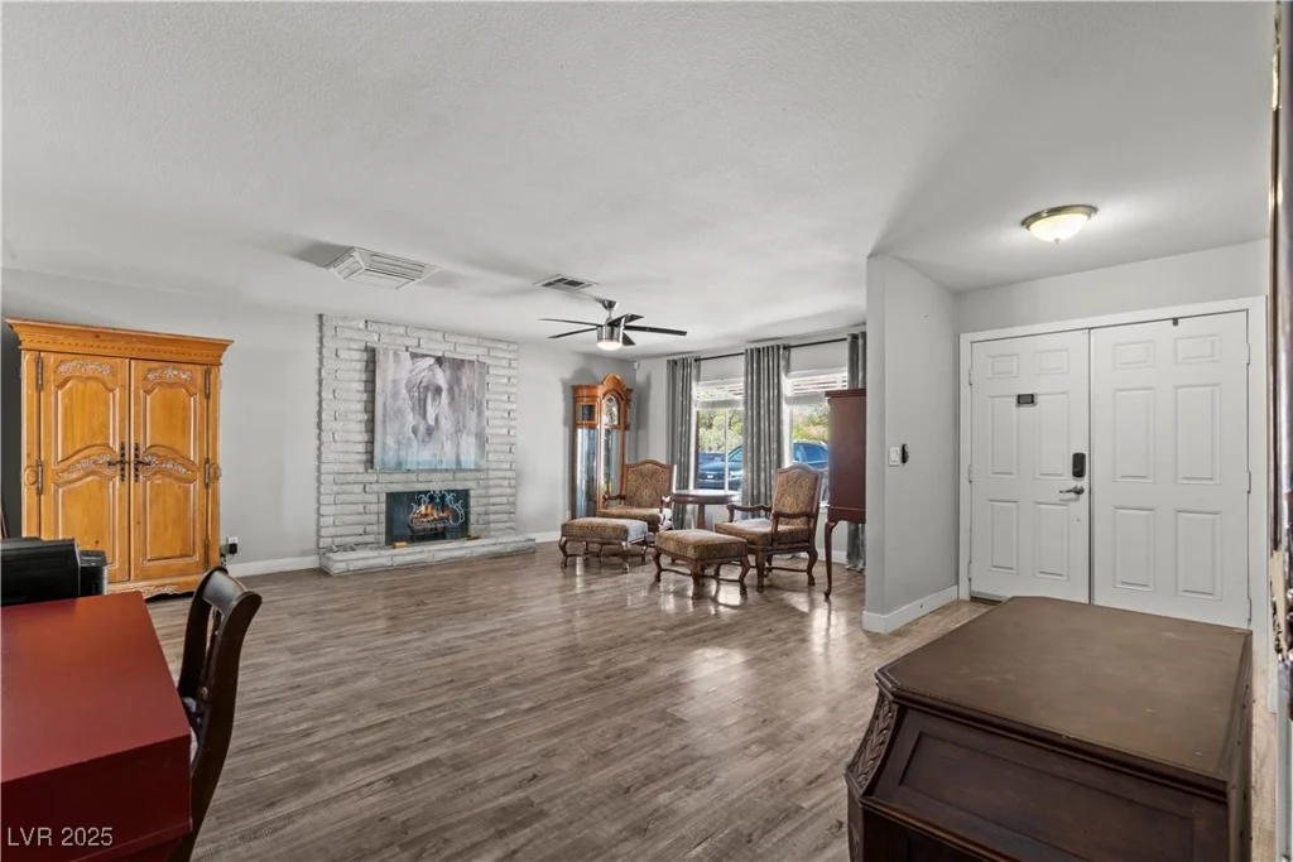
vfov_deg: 73.8
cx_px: 646
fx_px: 575
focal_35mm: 16
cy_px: 431
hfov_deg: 96.7
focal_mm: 16
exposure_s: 6
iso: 200
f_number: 9
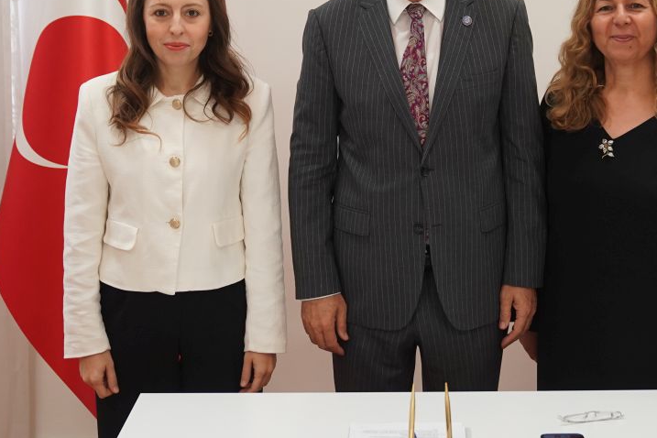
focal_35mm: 69
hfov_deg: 29.1
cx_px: 427
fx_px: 1259
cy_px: 93
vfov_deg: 19.5
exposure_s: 1/125
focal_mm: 33
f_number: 3.2
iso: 1250
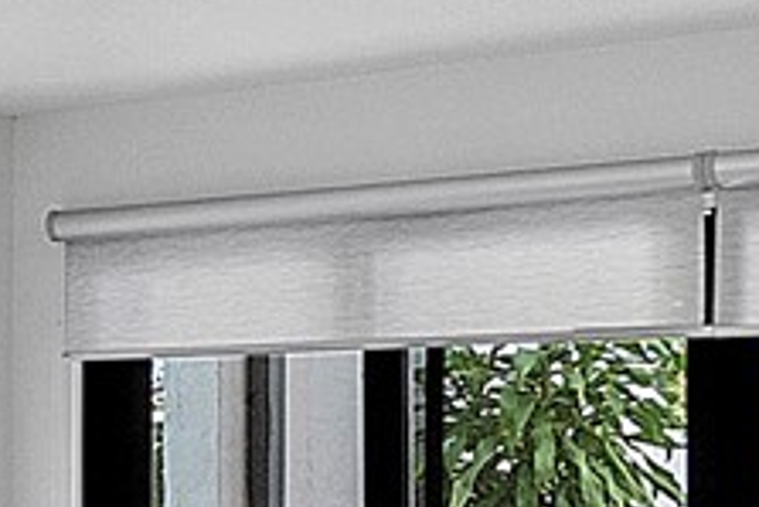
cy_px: 512
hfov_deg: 14.6
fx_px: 2405
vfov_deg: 11.9
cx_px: -781
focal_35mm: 114
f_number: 8
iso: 250
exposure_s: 1/20
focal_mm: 10
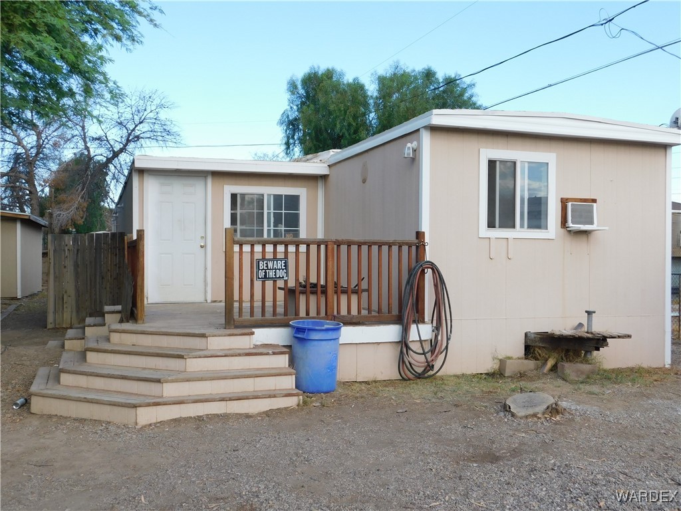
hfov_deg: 51.4
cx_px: 340
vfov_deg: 39.7
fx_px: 708
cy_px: 256
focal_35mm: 36
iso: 125
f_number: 3.5
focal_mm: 6.3
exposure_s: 1/400
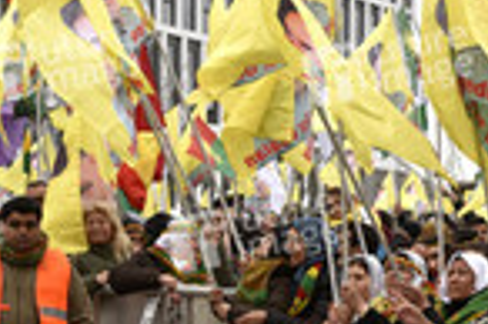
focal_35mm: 142
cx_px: 633
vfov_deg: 9.6
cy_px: 317
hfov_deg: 13.9
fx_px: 1923
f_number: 7.1
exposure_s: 1/200
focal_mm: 46
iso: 400
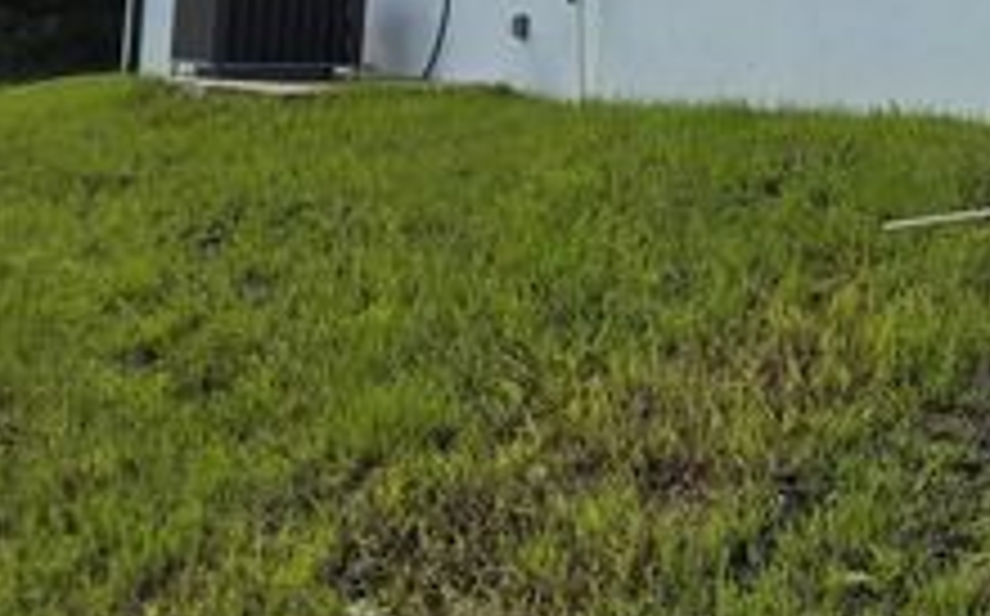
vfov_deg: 17.5
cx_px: 1287
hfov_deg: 25.1
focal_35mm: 71
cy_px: -117
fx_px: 1914
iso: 64
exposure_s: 1/5955
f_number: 1.4
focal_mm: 6.5
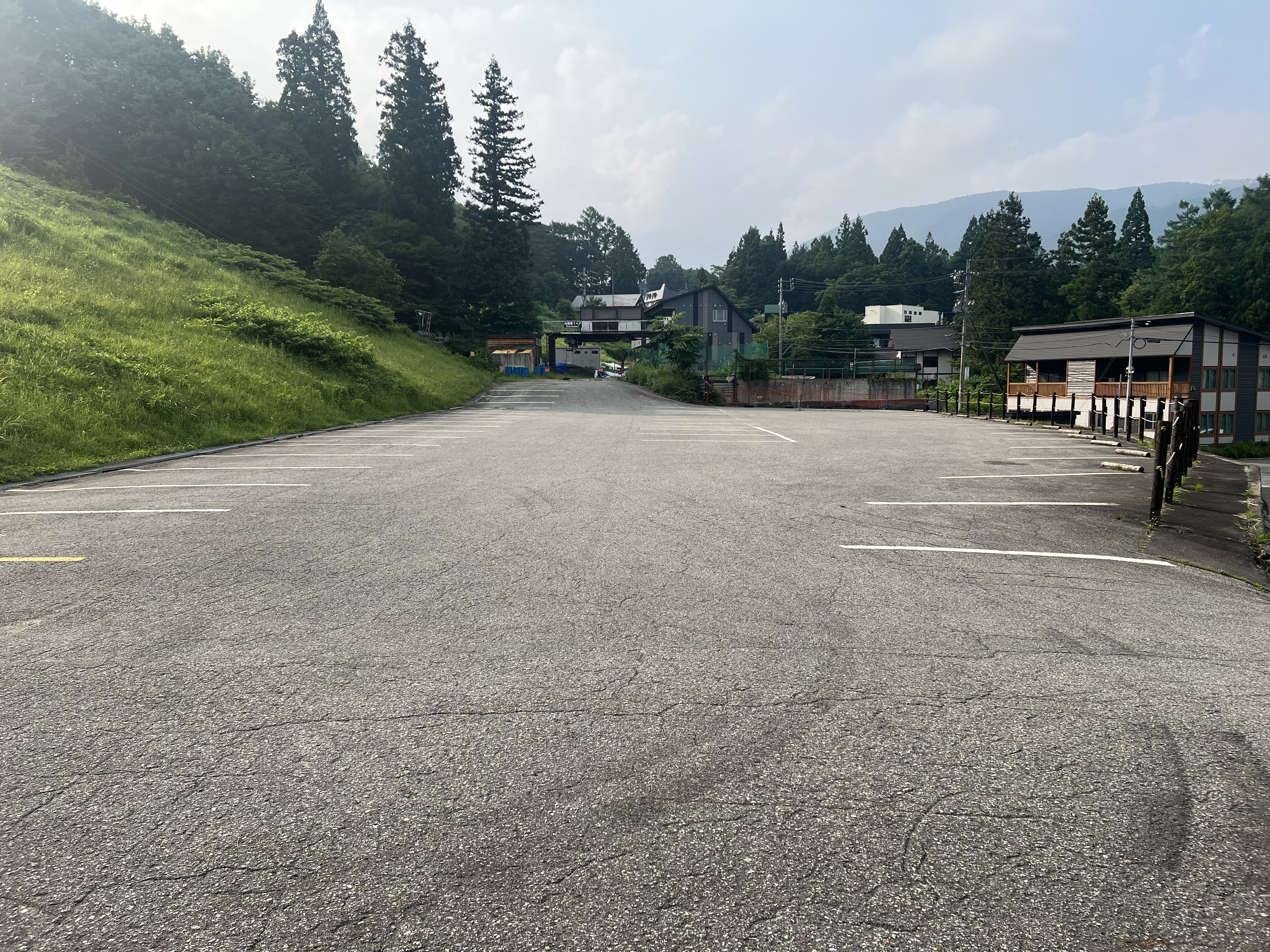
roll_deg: +0.5
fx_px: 954
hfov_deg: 67.3
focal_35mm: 26
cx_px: 635
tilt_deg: -4.9
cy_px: 476
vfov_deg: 53.1
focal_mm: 5.7
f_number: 1.5
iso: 50
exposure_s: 1/2915
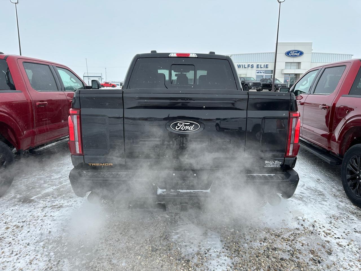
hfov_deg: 71.6
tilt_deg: -11.3
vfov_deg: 56.8
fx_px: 250
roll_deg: +0.1
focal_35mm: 24
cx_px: 180
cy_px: 136
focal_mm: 6.86
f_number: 1.78
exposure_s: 1/2591
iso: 80
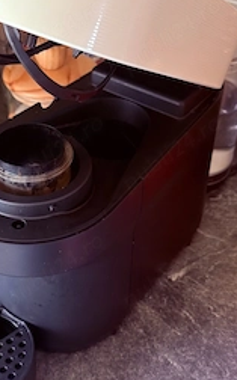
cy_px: 172
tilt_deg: -38.8
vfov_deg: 34.5
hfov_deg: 21.9
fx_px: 611
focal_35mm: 59
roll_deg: -0.4
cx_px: 85
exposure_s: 1/43
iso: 250
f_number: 1.78
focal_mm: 6.76
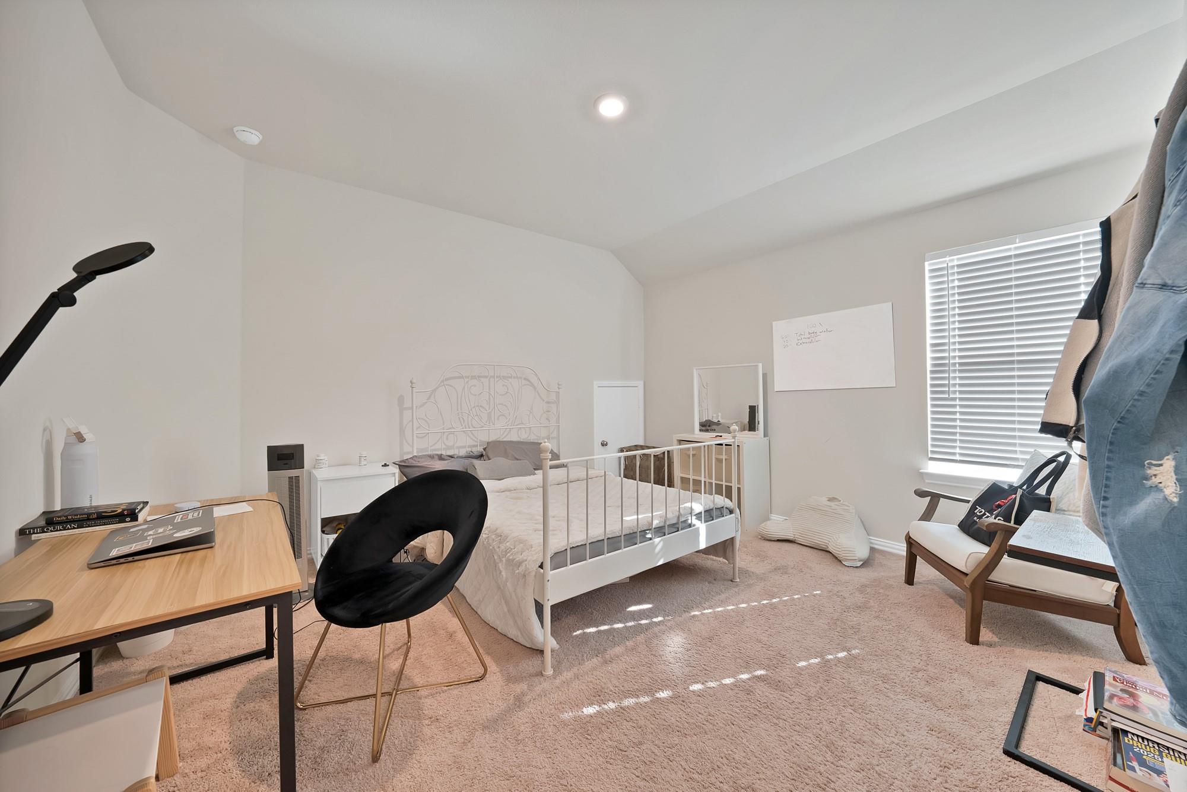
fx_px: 396
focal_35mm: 12
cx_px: 594
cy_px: 396
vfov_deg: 90.0
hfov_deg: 112.6
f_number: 9
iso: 640
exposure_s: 1/1.67
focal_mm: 12
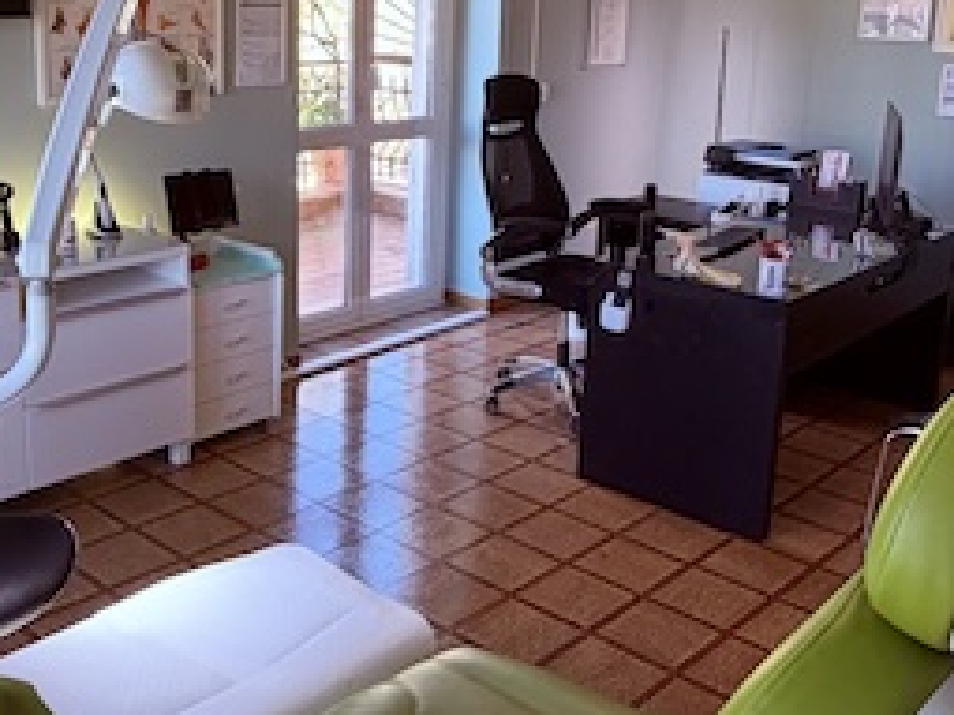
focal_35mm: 44
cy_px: 255
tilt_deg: -14.4
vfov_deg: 32.6
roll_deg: -1.8
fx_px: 1212
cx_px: 415
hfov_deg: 42.9
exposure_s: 1/100
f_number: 2.2
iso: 160
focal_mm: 2.22
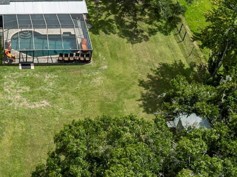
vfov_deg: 22.0
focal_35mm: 65
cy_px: 14
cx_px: -4
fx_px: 445
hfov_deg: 28.0
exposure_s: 1/1600
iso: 110
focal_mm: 12.29
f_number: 2.8
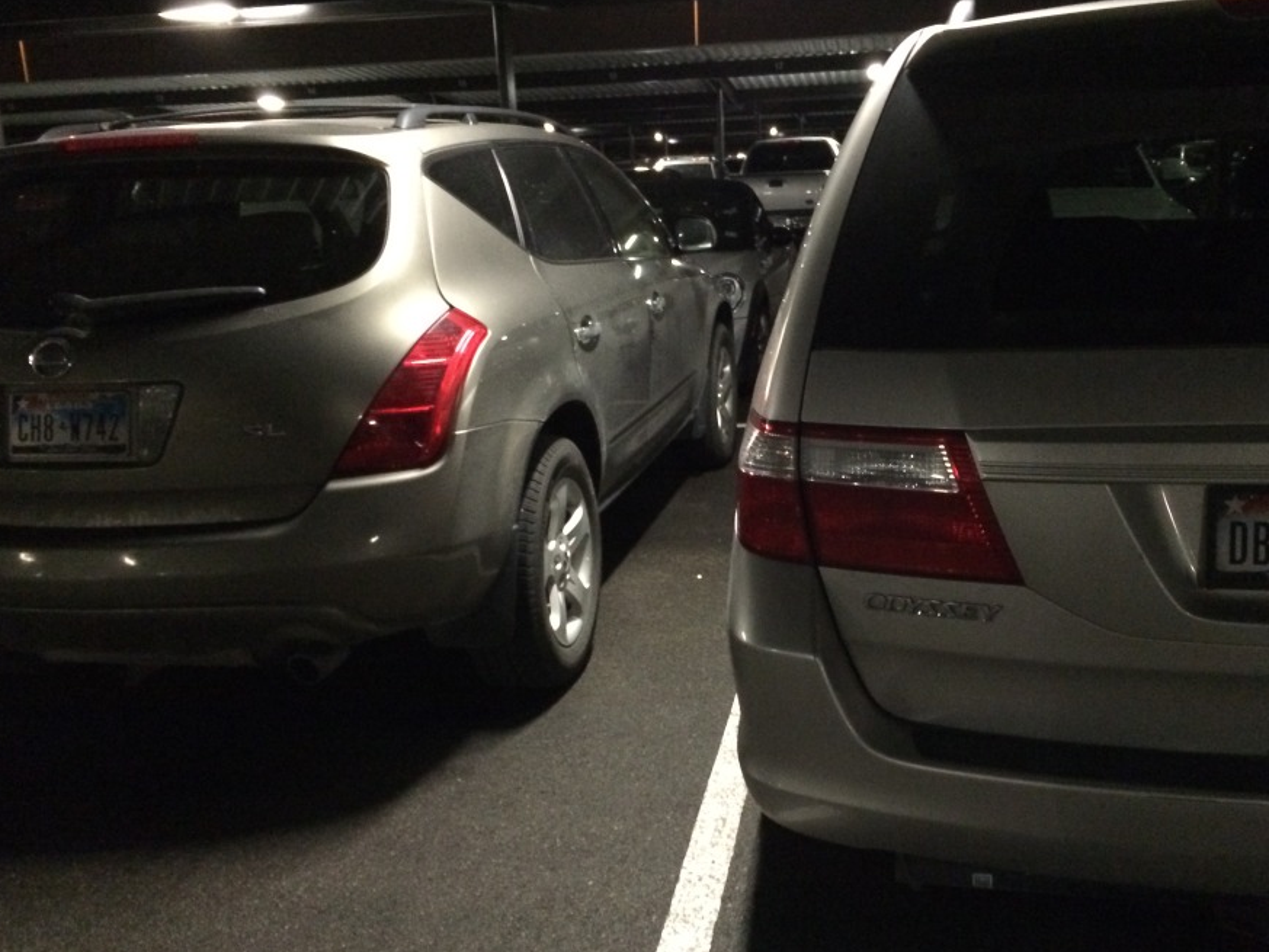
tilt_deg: -13.8
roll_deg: +3.1
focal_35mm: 34
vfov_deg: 41.8
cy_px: 503
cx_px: 711
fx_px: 1247
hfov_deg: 53.8
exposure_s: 1/15
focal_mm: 4.15
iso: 800
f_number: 2.2
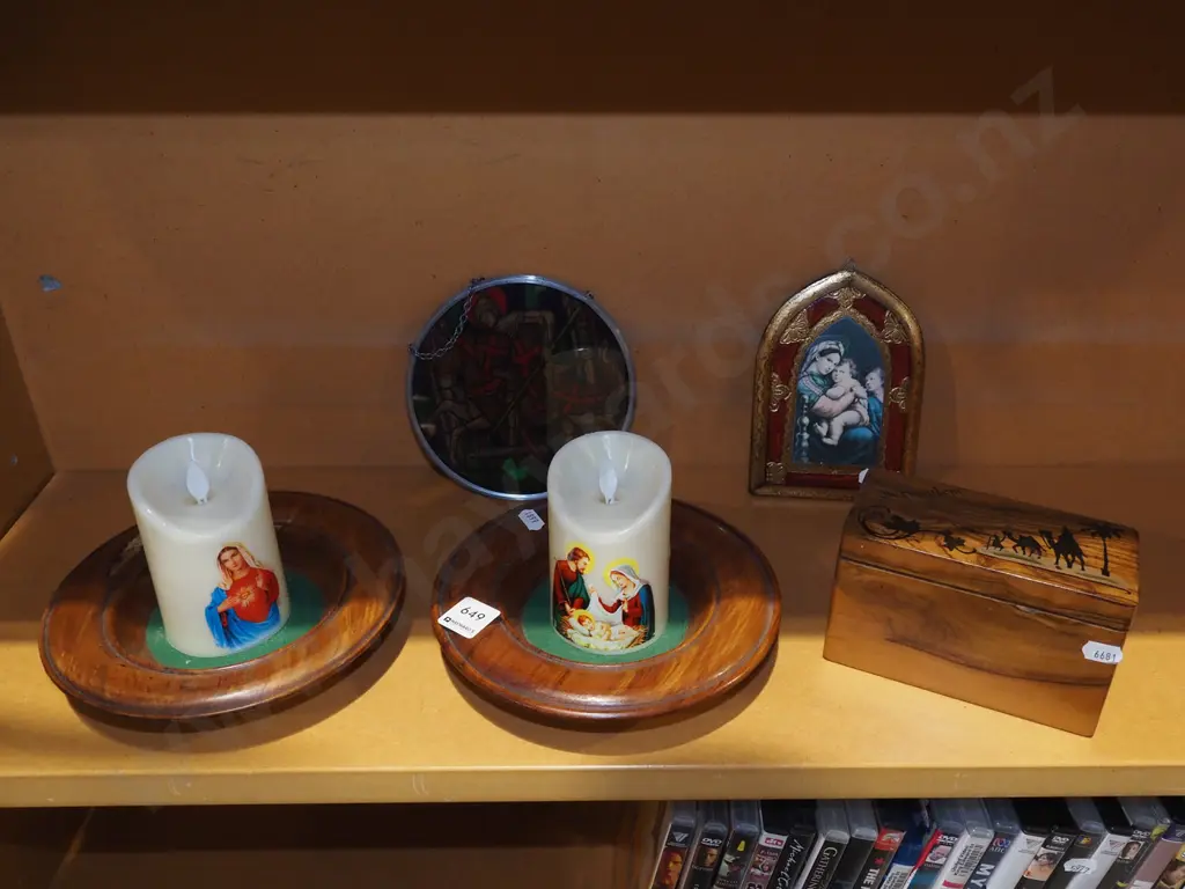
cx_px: 592
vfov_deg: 46.8
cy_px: 444
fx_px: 1027
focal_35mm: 30
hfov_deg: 60.0
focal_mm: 15
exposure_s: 1/60
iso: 1600
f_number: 5.6
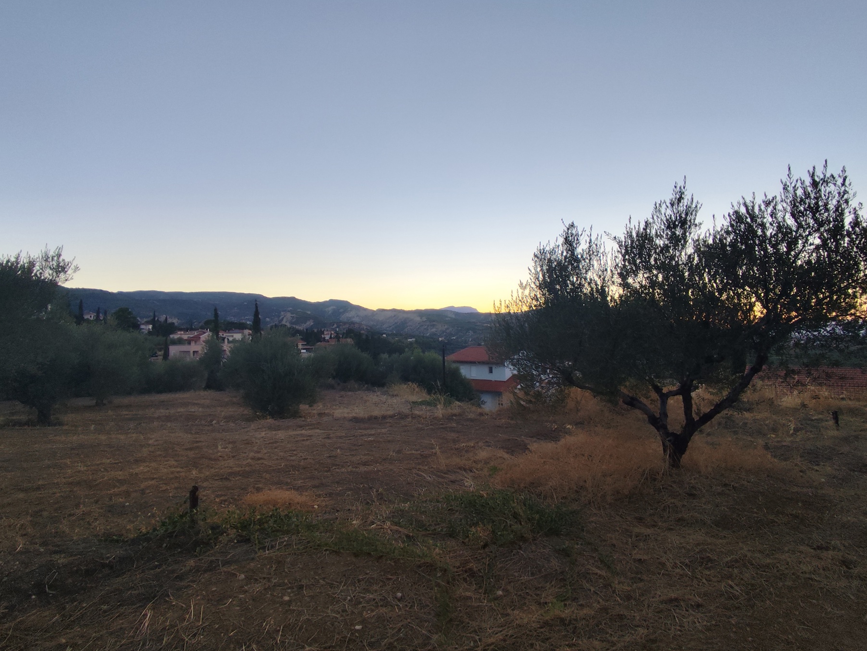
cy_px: 309
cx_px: 446
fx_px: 426
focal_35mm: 17
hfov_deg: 91.0
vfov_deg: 74.7
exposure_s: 1/271
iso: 50
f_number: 2.2
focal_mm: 1.65
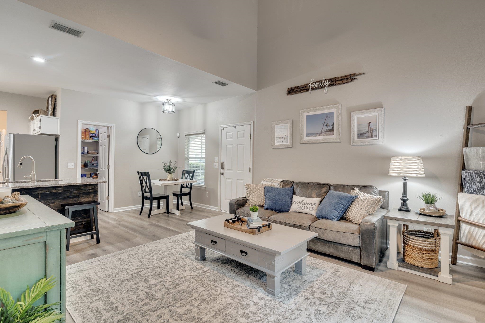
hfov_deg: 93.3
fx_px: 229
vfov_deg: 70.4
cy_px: 162
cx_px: 242
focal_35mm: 17
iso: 100
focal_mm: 17
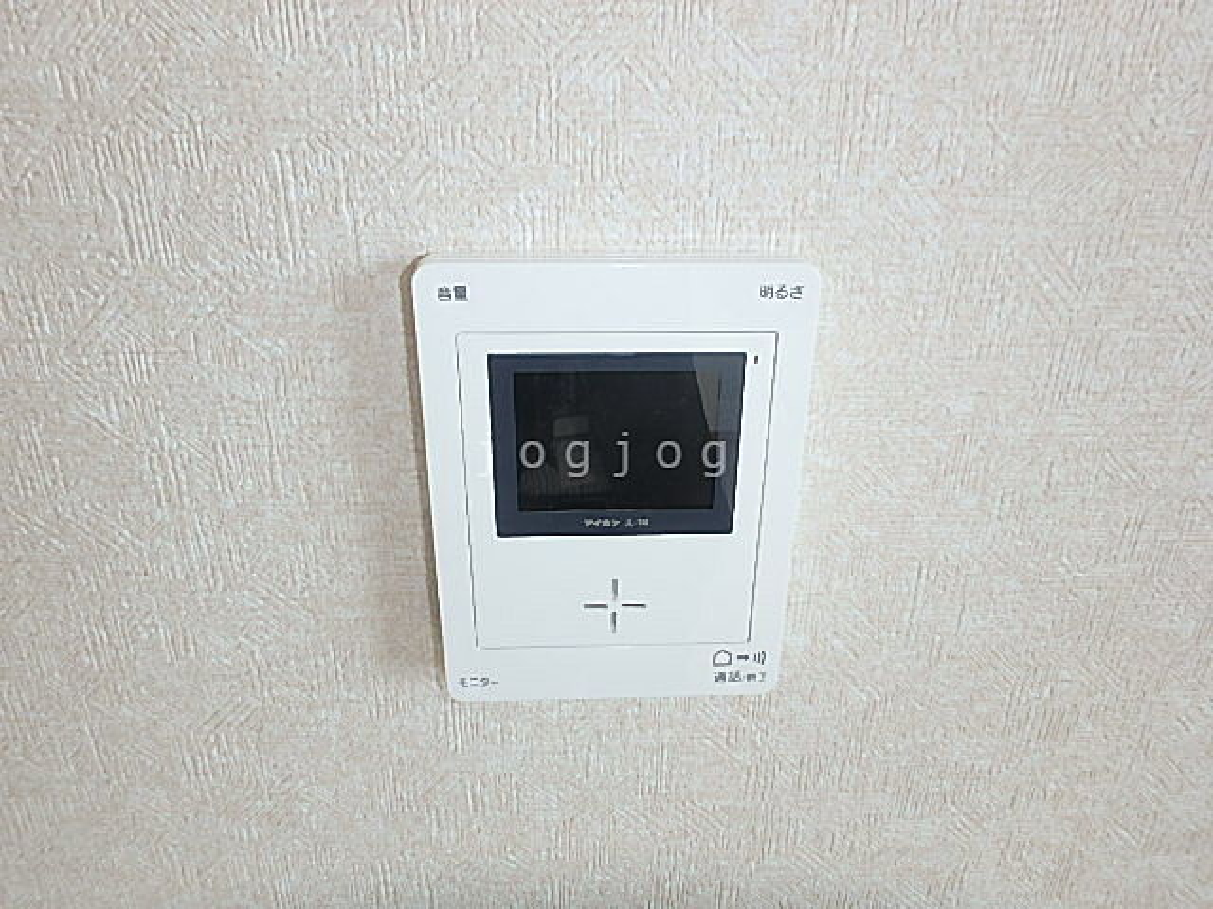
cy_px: 454
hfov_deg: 79.0
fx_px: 736
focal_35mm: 21
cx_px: 606
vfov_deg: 63.4
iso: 200
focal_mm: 3.7
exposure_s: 1/60
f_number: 3.5
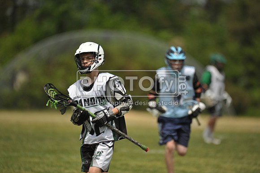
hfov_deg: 5.2
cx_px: 130
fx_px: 2887
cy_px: 86
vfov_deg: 3.4
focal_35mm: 400
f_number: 4
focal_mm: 400
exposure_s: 1/6400
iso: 800
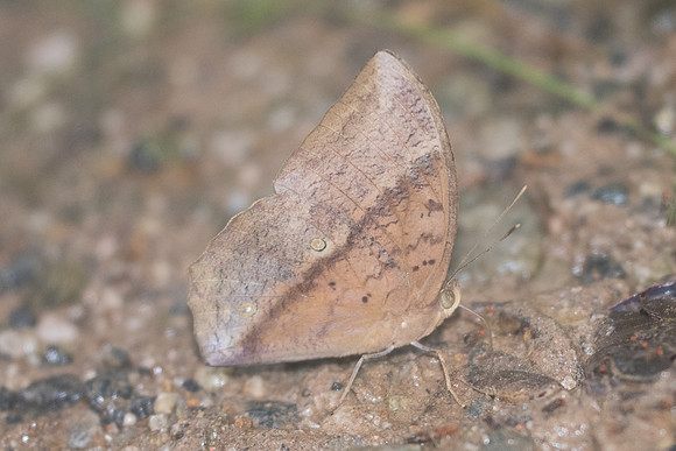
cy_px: 266
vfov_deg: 3.0
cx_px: 473
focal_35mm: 453
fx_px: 8506
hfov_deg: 4.5
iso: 800
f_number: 3.2
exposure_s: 1/250
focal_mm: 150
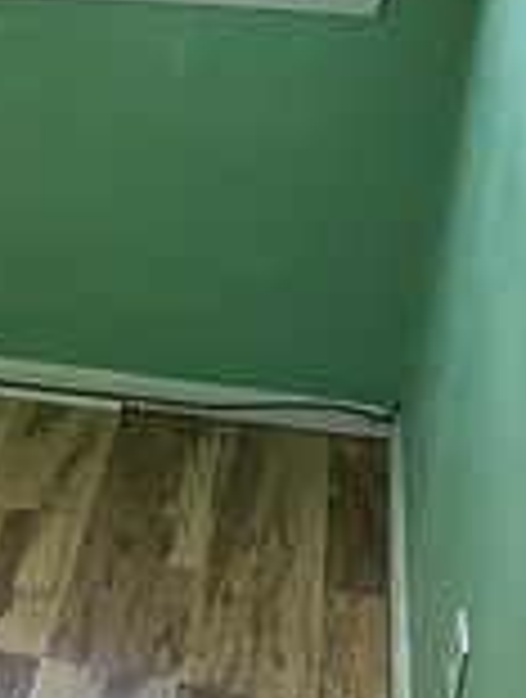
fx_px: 2078
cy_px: 498
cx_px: -562
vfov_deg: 18.9
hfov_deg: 12.5
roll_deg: -1.6
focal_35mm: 103
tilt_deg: -22.1
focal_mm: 6.86
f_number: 1.78
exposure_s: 1/60
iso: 500
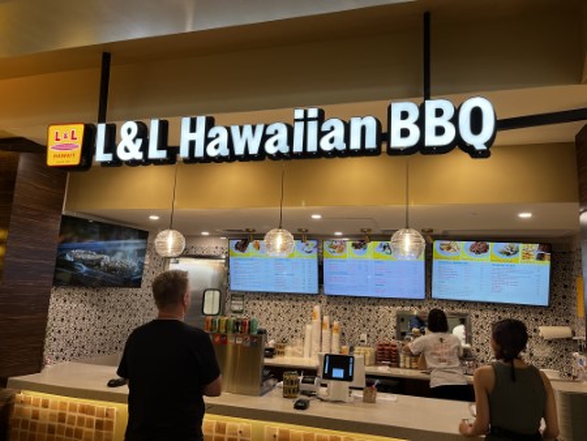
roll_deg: -2.8
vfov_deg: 53.1
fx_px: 441
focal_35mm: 26
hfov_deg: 67.3
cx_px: 294
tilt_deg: +9.7
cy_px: 220
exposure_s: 1/120
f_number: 1.6
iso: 80
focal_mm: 5.1
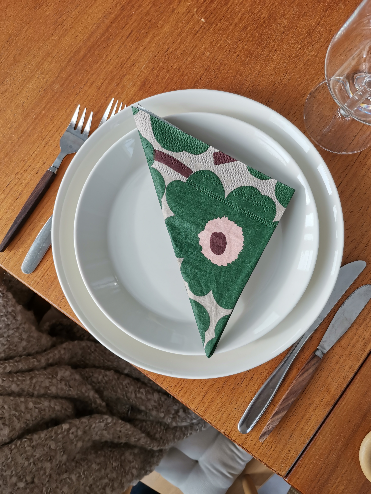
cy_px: 247
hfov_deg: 53.1
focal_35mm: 26
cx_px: 186
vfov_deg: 67.3
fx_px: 372
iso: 50
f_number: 1.8
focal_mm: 4.75
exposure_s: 1/279
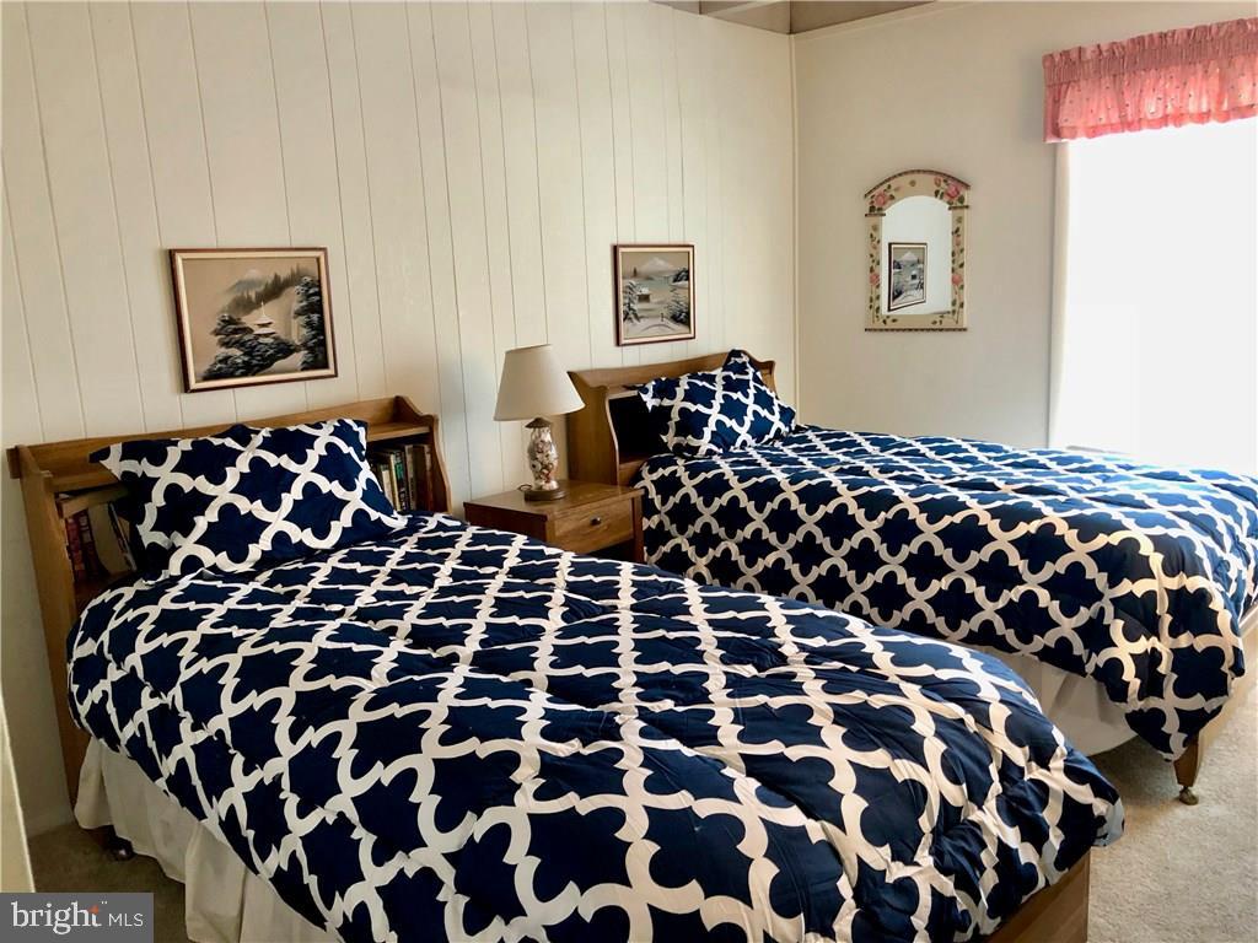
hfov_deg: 63.4
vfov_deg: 49.7
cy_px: 472
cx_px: 629
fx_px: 1018
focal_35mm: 28
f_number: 1.8
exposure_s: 1/13
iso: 100
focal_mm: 4
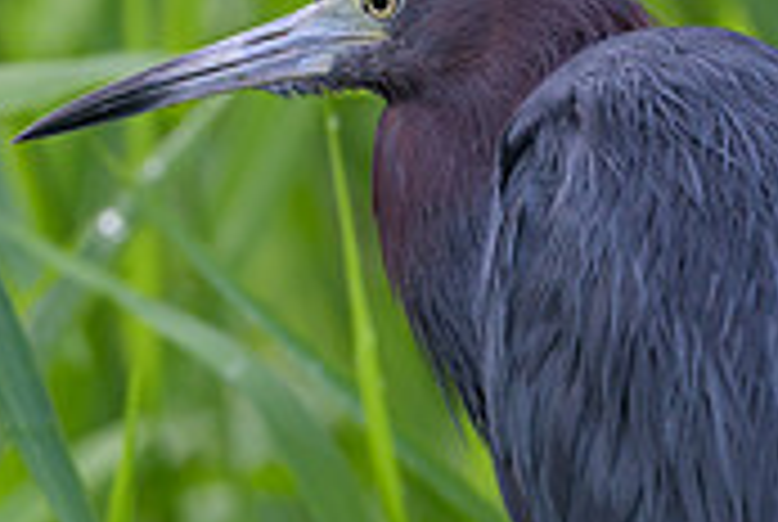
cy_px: 454
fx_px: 46132
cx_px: 400
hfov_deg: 1.0
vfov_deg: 0.6
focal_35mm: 2131
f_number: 5.6
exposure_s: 1/250
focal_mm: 500
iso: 450
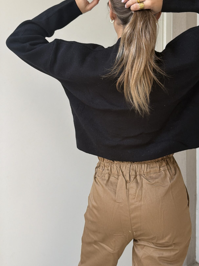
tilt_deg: -1.8
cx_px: 108
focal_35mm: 38
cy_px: 105
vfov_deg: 48.7
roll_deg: +0.4
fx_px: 291
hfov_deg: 37.7
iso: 200
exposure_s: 1/79
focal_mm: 6.76
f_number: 1.78
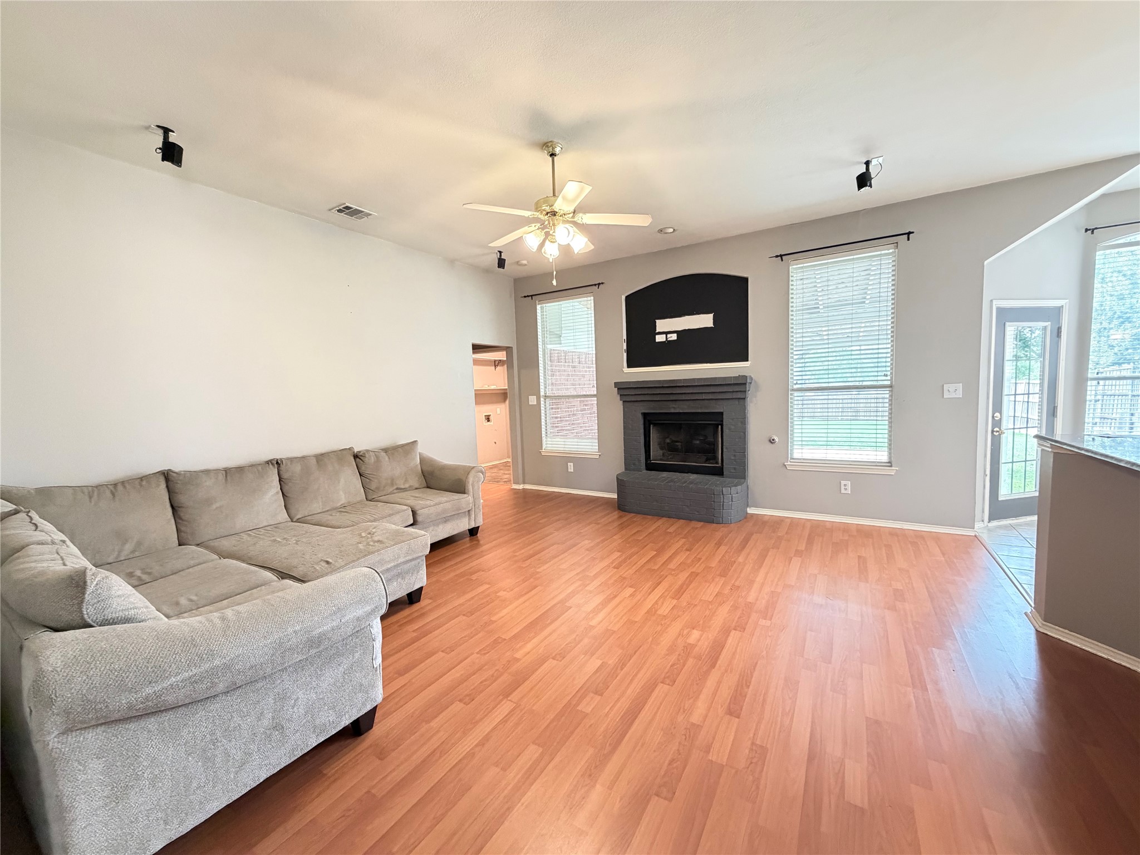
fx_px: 461
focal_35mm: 14
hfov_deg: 102.1
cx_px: 570
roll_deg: +2.1
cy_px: 428
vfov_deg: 85.7
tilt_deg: -5.2
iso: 640
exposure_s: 1/60
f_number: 2.2
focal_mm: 2.22
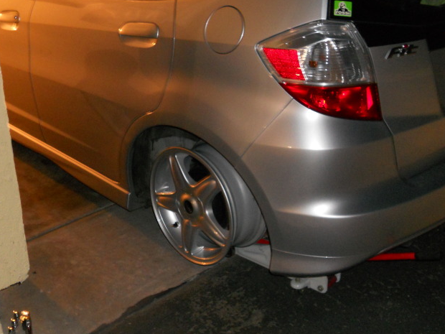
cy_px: 151
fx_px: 630
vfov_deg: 29.7
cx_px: 209
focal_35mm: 49
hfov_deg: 38.9
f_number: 3.9
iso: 400
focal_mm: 6.9
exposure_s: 1/4
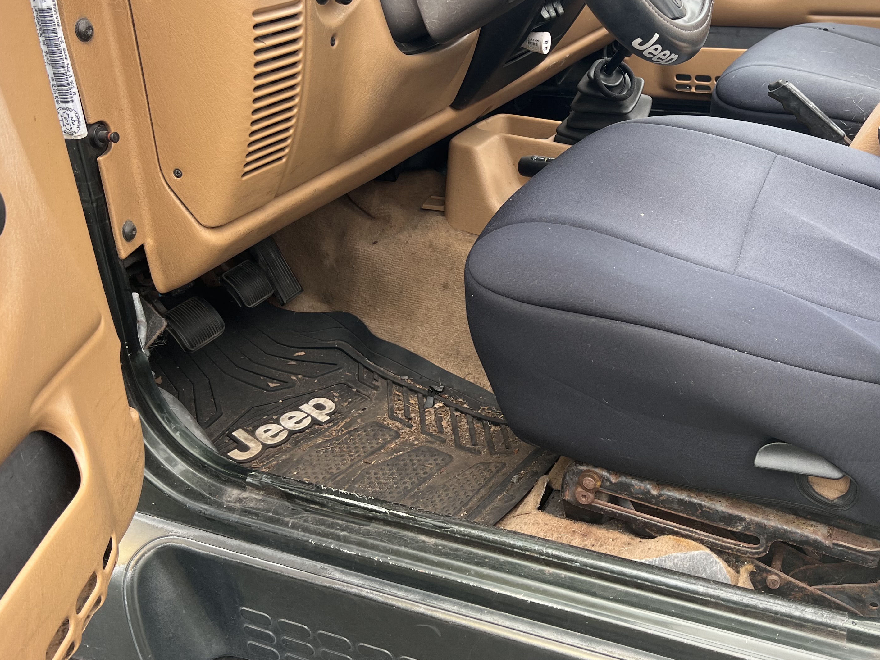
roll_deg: +1.7
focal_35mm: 37
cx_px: 548
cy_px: 279
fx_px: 941
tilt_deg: -23.9
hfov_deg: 49.7
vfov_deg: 38.6
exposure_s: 1/342
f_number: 1.5
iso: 50
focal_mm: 5.7
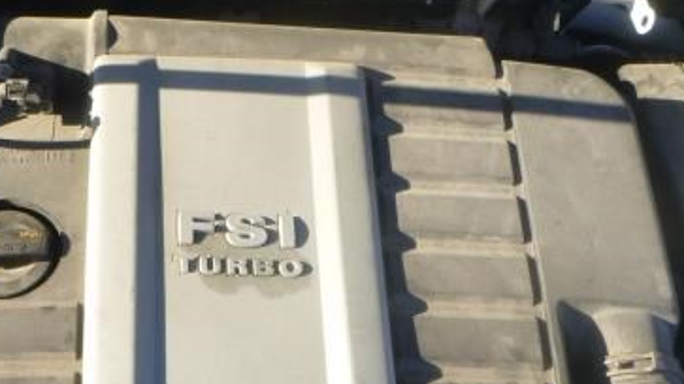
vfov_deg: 19.7
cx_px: 215
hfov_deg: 34.5
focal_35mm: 60
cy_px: 344
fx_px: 1088
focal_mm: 4.5
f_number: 3.9
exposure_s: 1/160
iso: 100
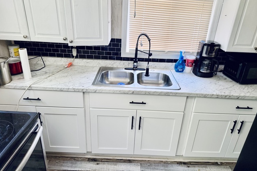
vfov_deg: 49.6
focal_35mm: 26
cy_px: 89
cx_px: 129
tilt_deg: -22.4
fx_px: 186
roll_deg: -3.4
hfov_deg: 69.4
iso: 200
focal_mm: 6.76
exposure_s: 1/120
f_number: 1.78
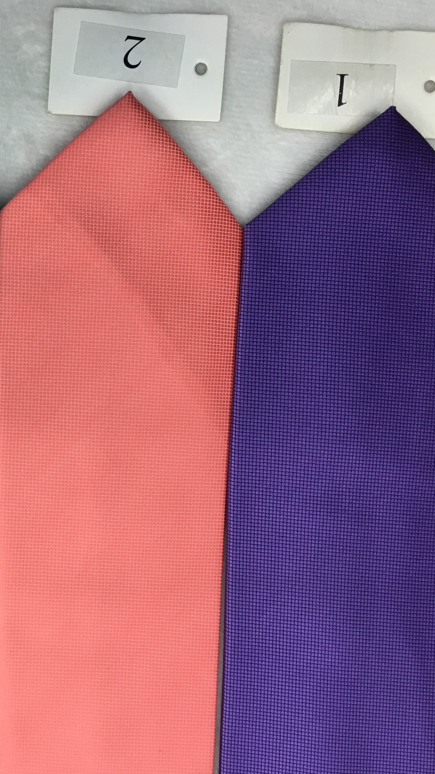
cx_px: -34
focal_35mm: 43
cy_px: 393
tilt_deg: -86.6
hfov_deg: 25.8
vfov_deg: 47.4
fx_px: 882
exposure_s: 1/33
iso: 40
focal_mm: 4.15
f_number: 2.2
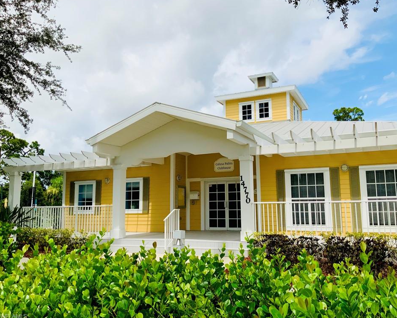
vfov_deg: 47.1
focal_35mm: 31
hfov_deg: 57.1
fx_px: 364
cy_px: 157
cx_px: 213
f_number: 1.8
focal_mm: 3
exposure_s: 1/2959
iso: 20
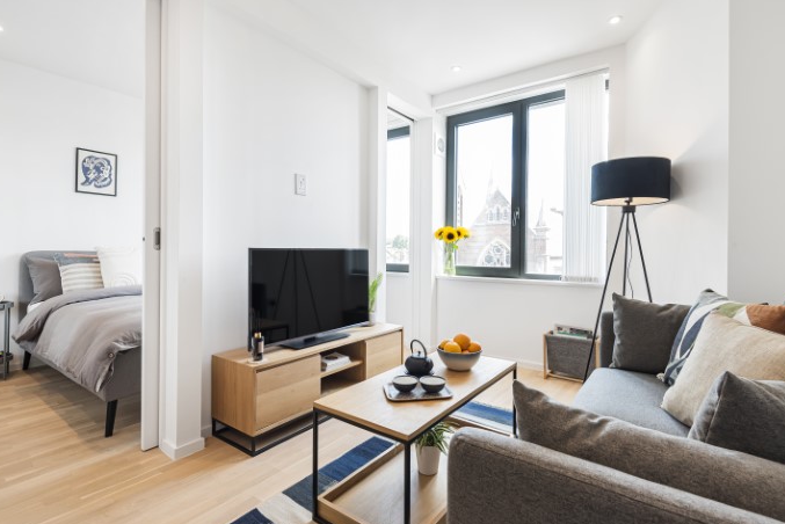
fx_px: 371
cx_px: 402
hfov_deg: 93.2
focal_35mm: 17
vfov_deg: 70.5
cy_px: 253
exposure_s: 1/15
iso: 320
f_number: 10
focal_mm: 16
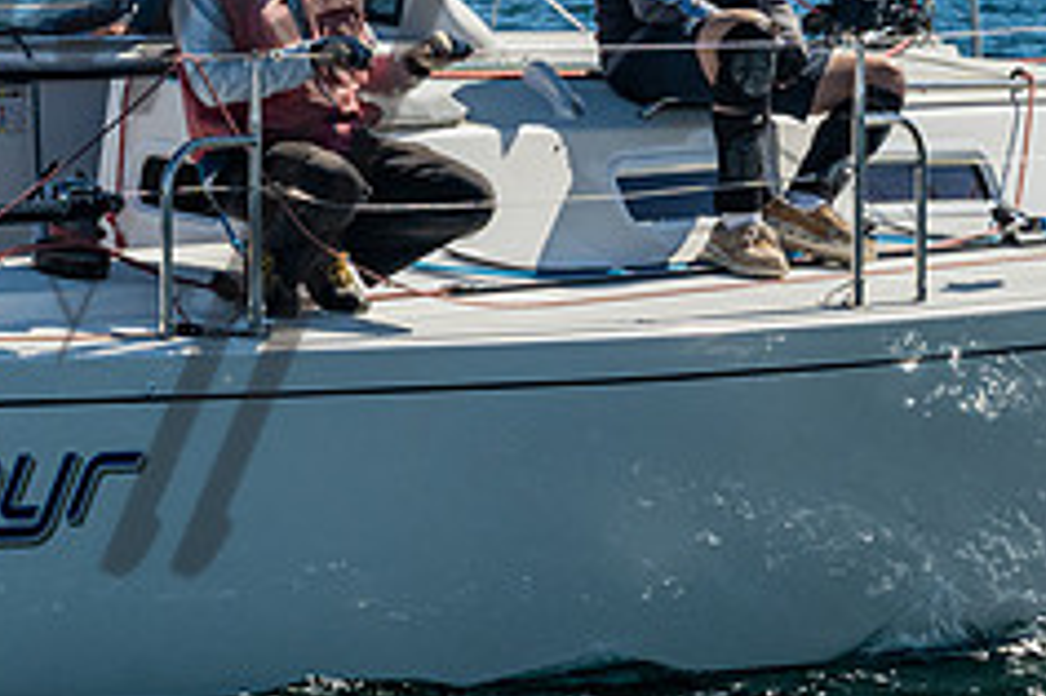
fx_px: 10685
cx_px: -96
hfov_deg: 5.6
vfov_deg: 3.7
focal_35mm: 368
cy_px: -154
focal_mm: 91
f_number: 10
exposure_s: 1/400
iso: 400
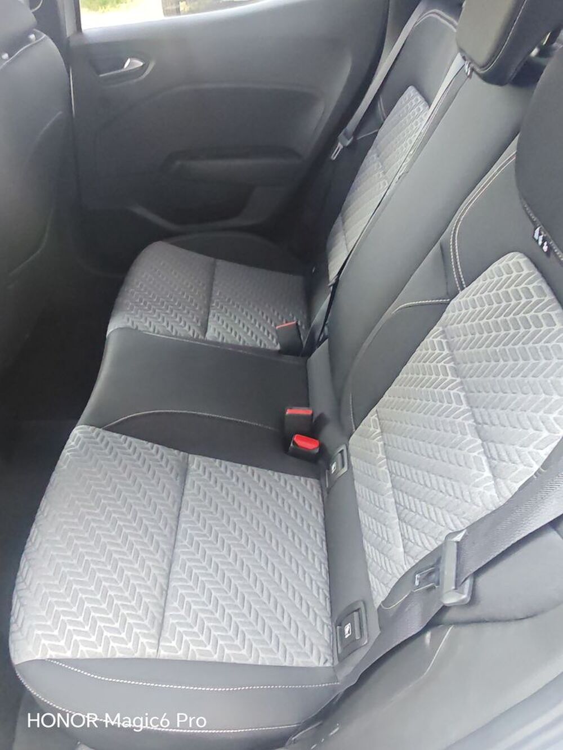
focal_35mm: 25
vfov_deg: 69.4
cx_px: 282
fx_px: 542
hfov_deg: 54.9
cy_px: 375
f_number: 2
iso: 320
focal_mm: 1.82
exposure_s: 1/25
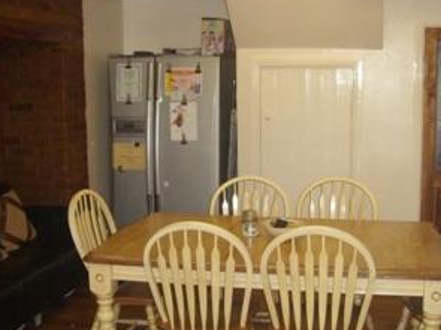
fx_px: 535
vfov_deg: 34.3
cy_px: 185
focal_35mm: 42
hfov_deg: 44.8
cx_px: 238
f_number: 3.5
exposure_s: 1/30
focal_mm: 6.3
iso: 200
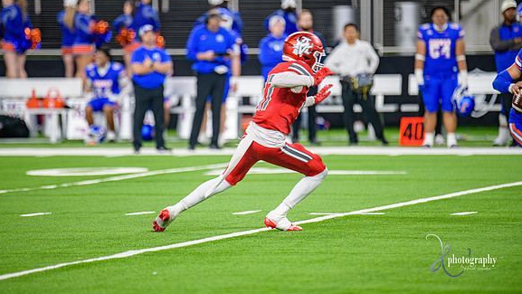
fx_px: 4375
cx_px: 261
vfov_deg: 3.8
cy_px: 125
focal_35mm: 316
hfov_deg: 6.8
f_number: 2.8
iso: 1000
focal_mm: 300
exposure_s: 1/400
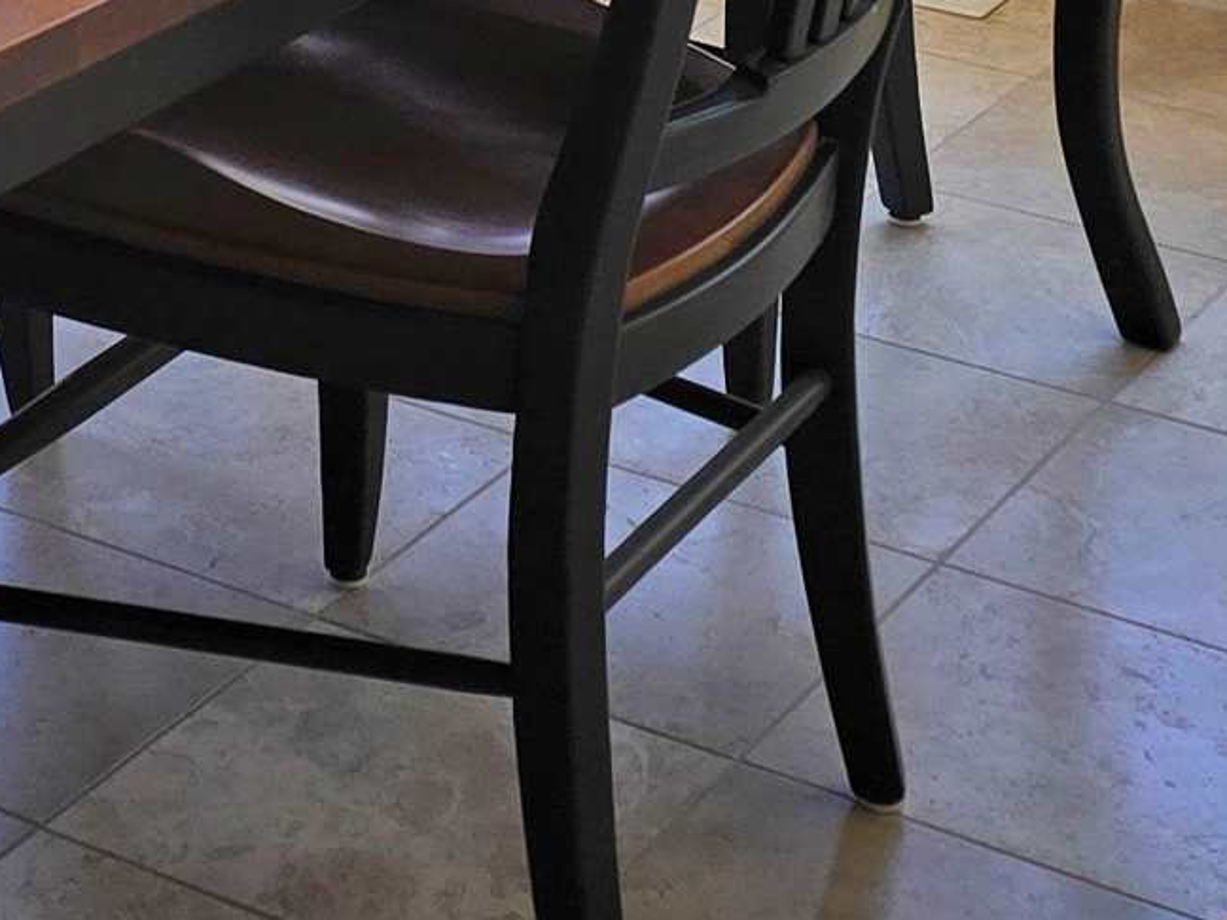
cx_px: 97
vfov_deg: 12.3
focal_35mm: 109
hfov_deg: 17.7
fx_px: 3864
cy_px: -803
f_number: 1.7
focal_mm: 6.3
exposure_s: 1/120
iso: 16
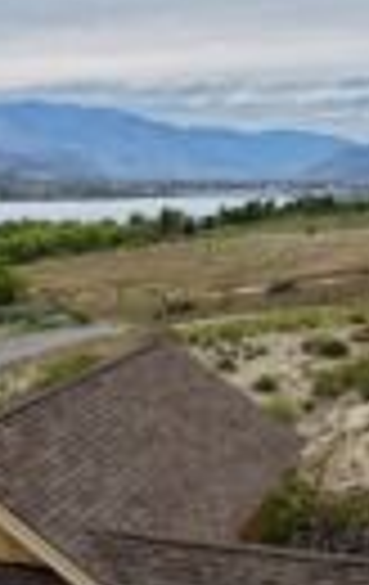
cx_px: -63
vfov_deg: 25.8
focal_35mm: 78
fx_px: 1247
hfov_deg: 16.2
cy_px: 495
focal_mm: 8.67
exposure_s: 1/100
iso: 150
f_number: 1.8
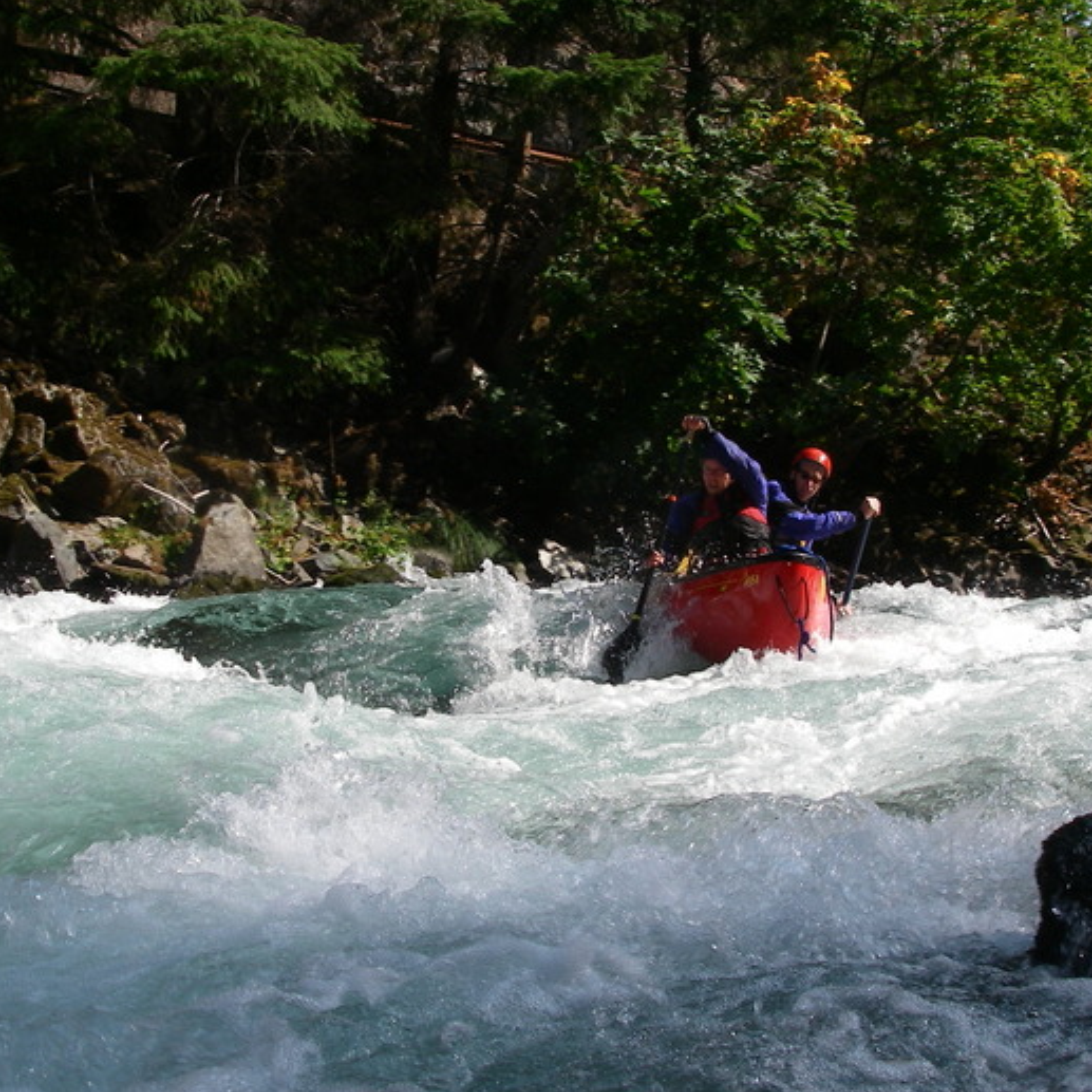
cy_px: 549
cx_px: 454
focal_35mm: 52
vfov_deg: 32.8
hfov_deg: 32.7
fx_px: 1856
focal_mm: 6.3
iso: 64
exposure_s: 1/160
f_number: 6.6
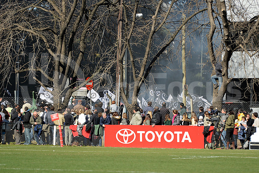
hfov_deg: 10.5
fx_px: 1403
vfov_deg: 7.0
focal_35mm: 195
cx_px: 130
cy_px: 86
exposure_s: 1/1600
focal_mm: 195
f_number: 2.8
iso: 250
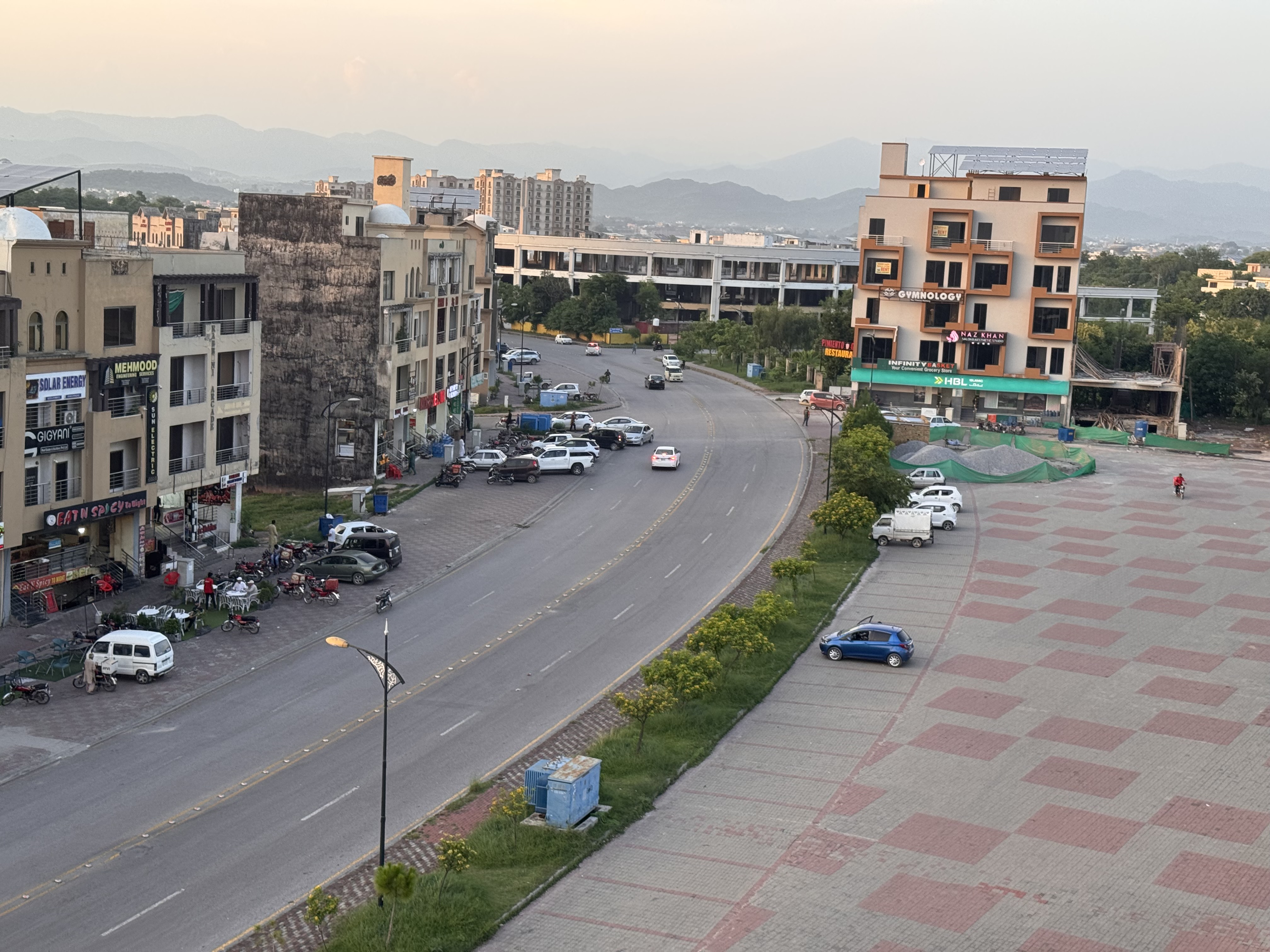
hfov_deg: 39.7
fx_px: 1761
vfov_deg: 30.3
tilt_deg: -7.8
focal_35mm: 48
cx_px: 635
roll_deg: -2.6
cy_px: 476
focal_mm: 6.76
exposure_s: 1/172
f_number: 1.78
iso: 100
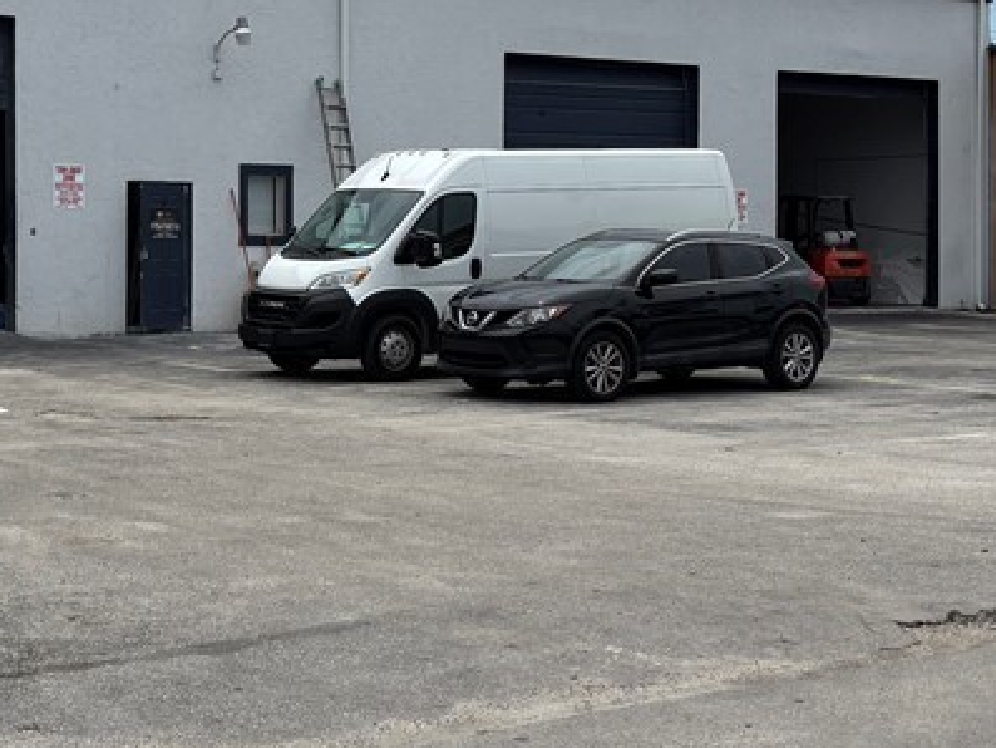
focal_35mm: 67
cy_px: 238
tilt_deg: +1.1
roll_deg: -0.5
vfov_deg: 21.8
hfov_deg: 28.9
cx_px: 376
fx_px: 1928
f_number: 1.6
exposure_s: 1/5348
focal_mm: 5.96
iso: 50
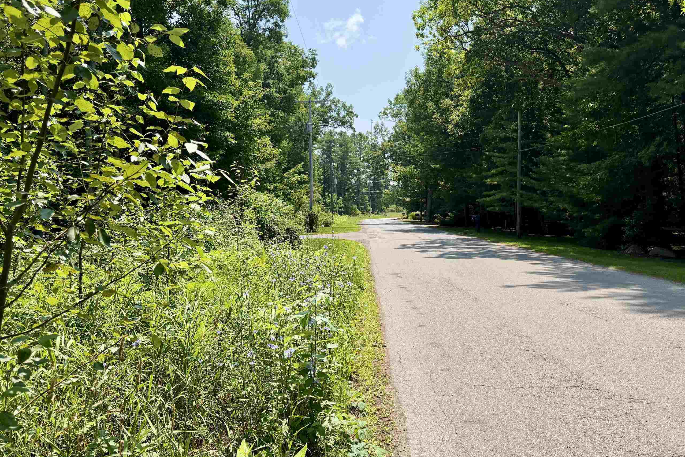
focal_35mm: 30
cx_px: 373
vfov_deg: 43.4
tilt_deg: +0.9
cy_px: 190
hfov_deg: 61.8
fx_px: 571
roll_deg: +1.2
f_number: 1.78
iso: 100
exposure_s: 1/4673
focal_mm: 6.76
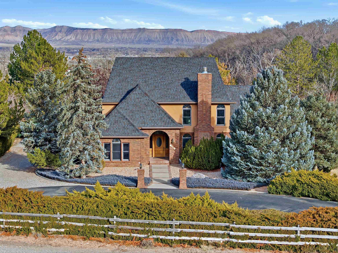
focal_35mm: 70
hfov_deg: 27.8
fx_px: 683
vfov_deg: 21.0
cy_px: 126
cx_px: 169
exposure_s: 1/3200
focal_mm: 19.4
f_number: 2.8
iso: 190
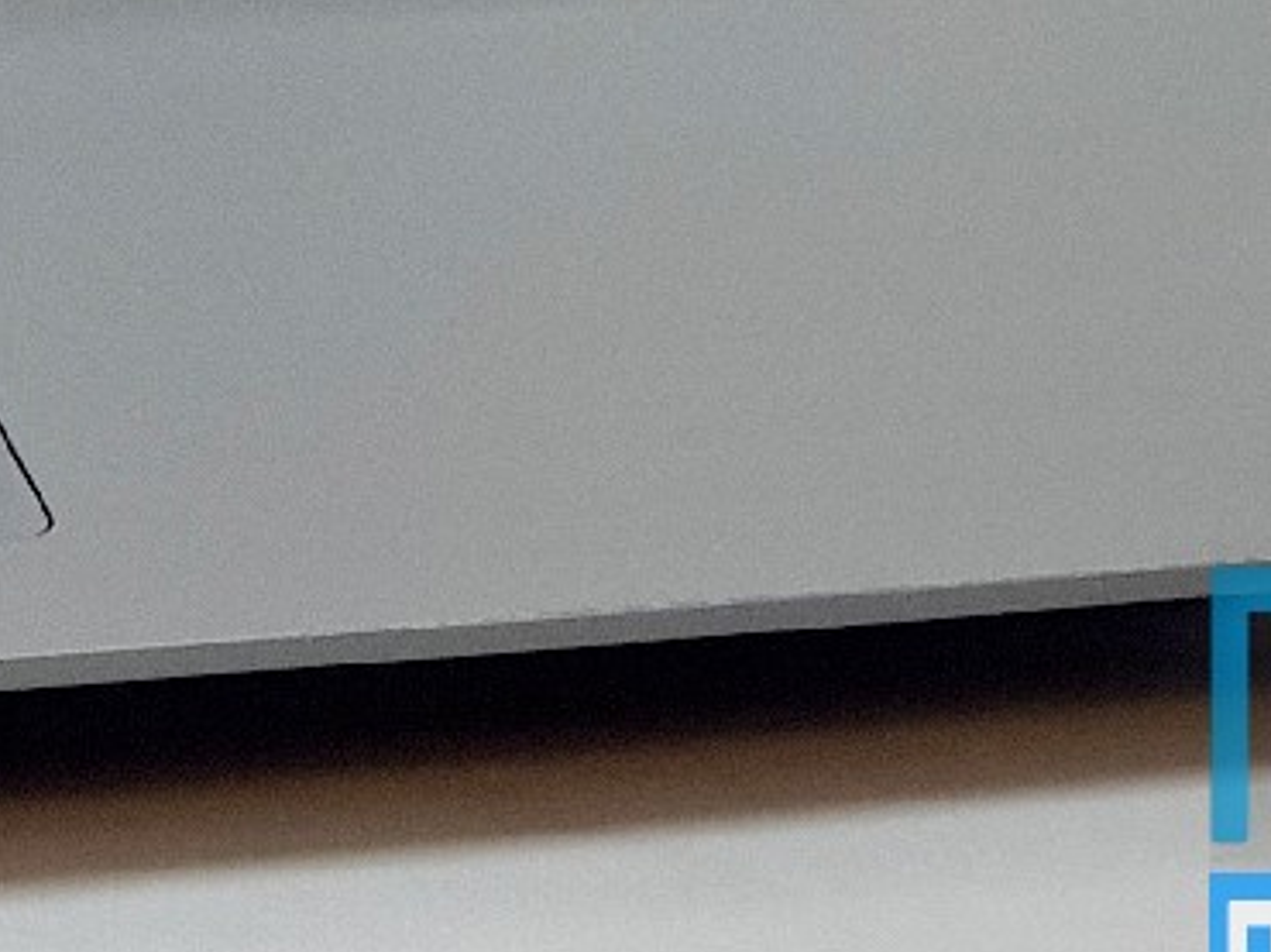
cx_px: -474
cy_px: -1055
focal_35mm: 270
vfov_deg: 5.4
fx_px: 9907
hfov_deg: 7.3
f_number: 2.4
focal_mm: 6
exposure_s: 1/33
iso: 125
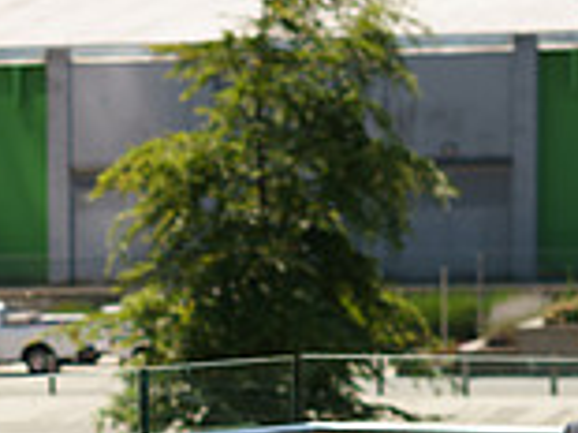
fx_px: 3988
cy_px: 638
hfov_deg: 8.1
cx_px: -338
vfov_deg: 6.1
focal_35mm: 239
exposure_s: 1/800
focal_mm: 50
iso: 160
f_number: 4
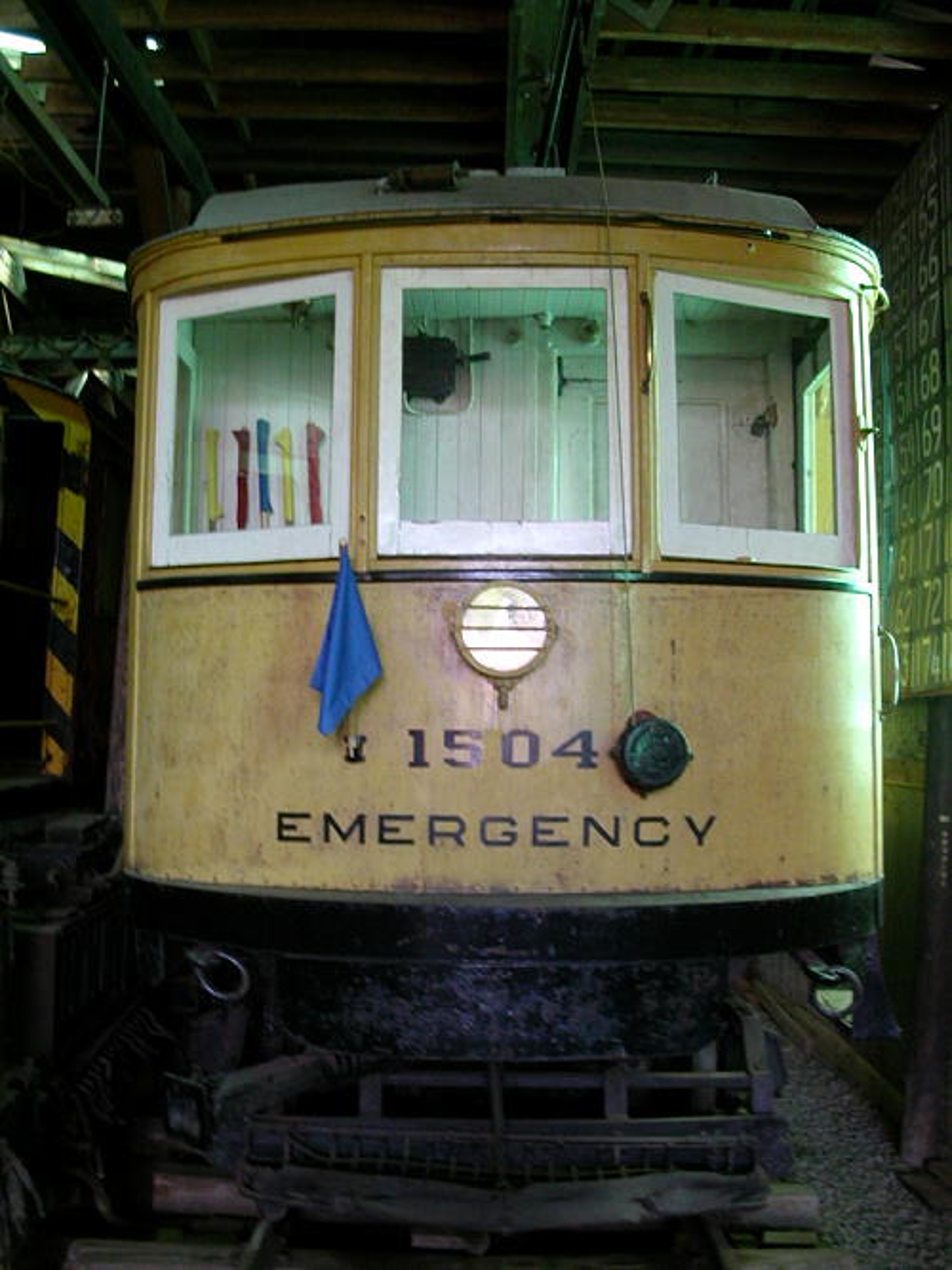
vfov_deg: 50.1
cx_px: 476
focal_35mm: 37
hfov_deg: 38.7
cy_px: 635
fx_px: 1357
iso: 156
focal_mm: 5.6
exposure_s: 1/25.5
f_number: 2.7
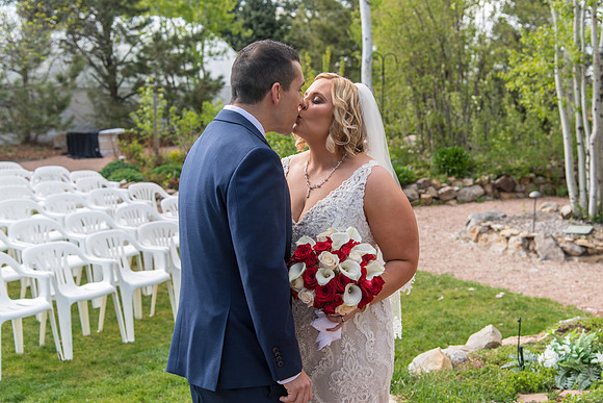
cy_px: 202
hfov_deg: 39.6
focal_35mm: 50
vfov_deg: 27.0
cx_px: 302
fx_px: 838
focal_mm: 50
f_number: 5
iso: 80
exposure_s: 1/160
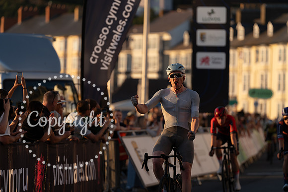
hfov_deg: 10.3
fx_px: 1600
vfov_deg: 6.9
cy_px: 96
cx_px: 144
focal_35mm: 200
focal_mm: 200
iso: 200
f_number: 3.5
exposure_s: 1/1000
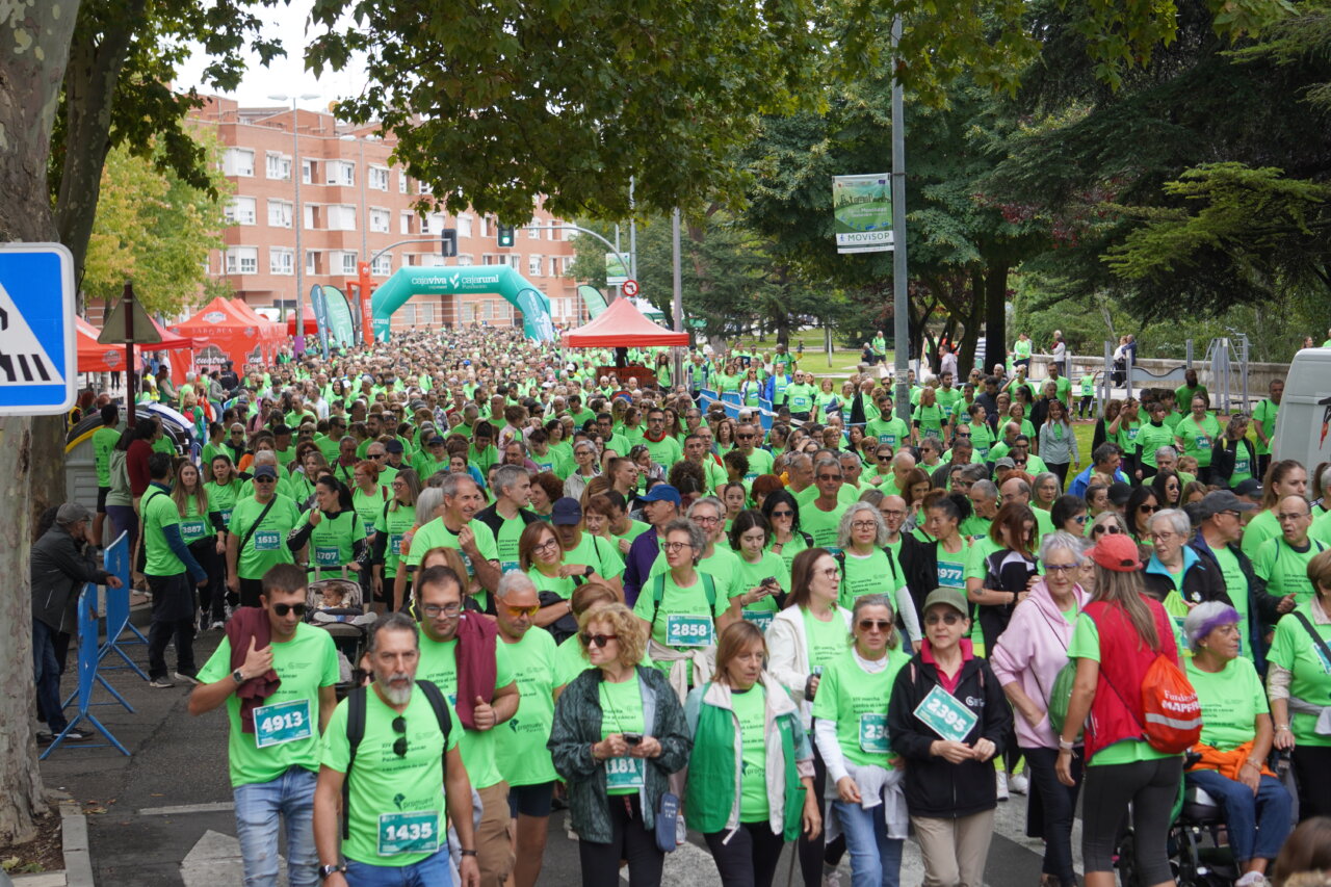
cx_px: 666
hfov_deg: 24.6
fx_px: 3050
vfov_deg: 16.5
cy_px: 444
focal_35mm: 82
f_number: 4.5
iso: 125
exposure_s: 1/160
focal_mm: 55
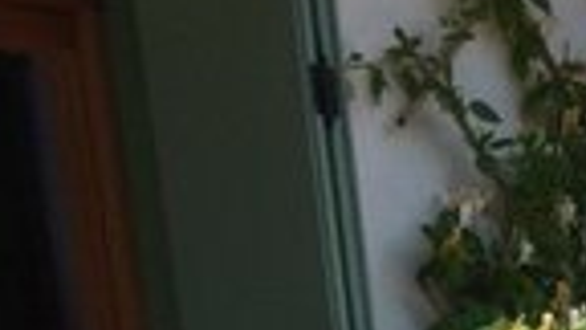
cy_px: 1190
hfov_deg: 15.1
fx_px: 2175
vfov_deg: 7.1
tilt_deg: -14.7
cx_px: 578
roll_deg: +6.3
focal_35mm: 140
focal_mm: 4.15
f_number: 2.2
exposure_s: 1/2564
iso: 25
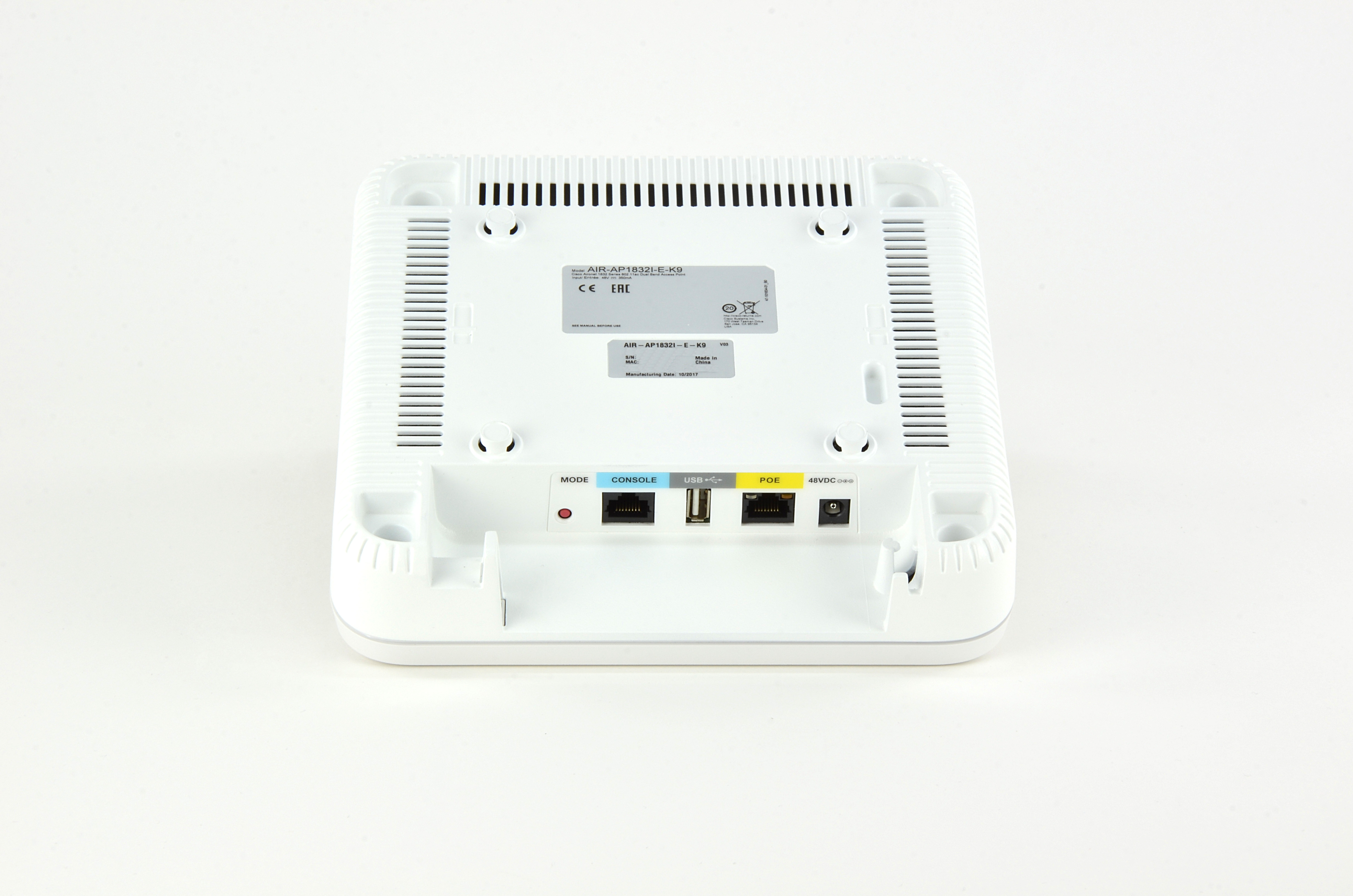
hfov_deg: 19.5
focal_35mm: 105
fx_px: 3938
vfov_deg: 13.0
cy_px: 448
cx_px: 676
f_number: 22
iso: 100
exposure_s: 1/3
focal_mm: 70
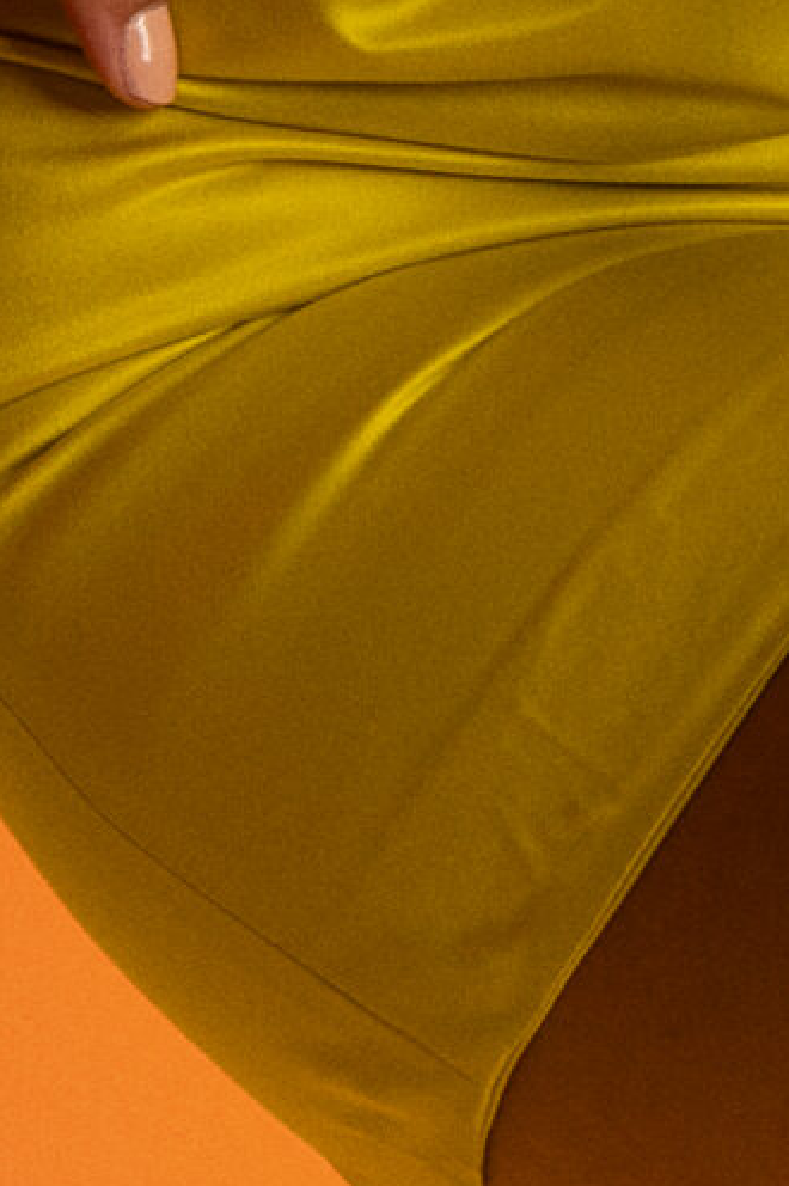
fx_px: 17381
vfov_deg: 3.9
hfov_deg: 2.6
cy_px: -890
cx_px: 1157
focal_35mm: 528
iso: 500
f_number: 6.3
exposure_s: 1/125
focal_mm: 78
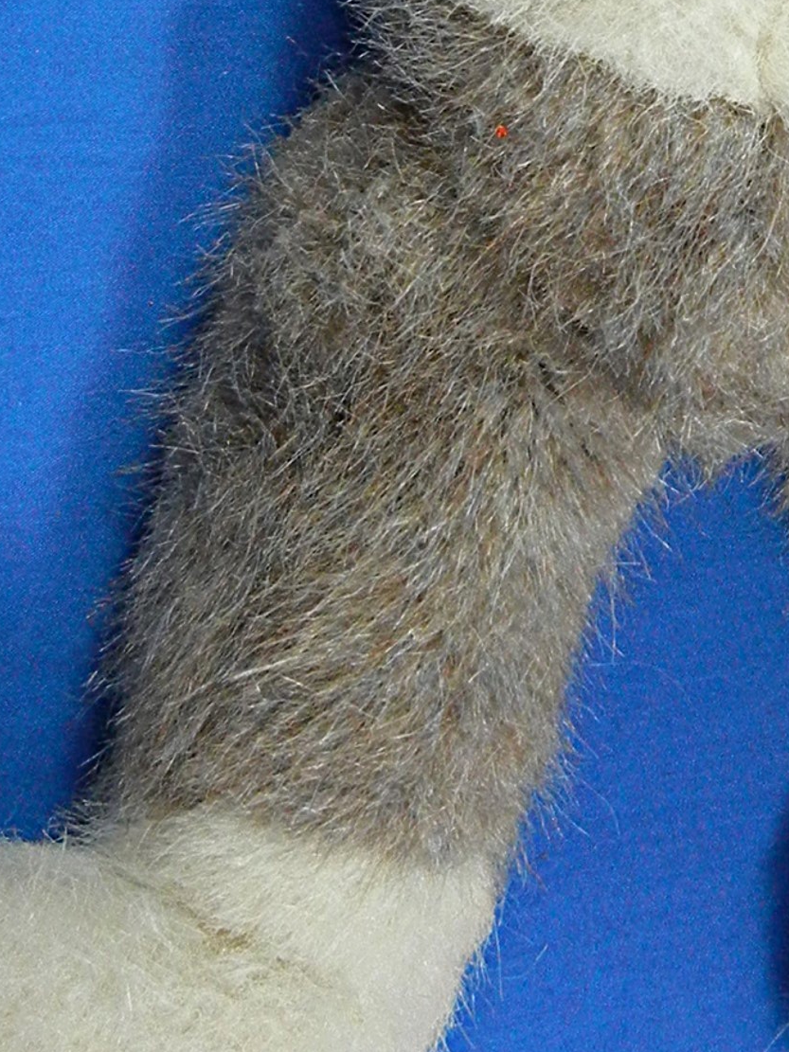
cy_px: 10
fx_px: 3283
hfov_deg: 13.5
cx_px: 758
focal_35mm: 108
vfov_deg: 17.8
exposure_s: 1/30
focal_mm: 5.4
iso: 216
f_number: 3.5
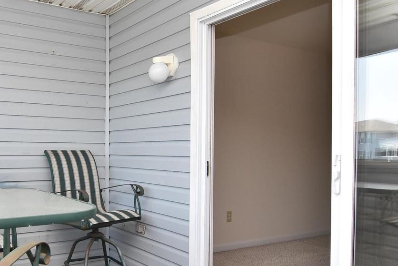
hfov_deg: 55.7
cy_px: 159
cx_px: 76
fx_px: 343
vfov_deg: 42.2
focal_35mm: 31
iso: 800
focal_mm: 12
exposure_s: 1/200
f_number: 7.1
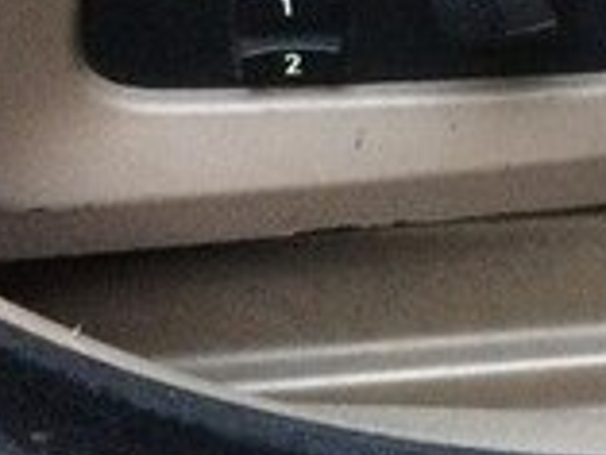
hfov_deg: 15.9
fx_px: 2137
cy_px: -268
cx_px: 544
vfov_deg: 11.6
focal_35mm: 122
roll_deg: -6.6
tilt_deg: -39.6
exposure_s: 1/17
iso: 320
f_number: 2.2
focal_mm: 4.15
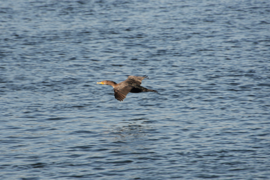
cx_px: 135
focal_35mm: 300
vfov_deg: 4.6
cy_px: 90
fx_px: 2249
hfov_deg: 6.9
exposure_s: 1/800
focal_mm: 300
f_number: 7.1
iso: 250
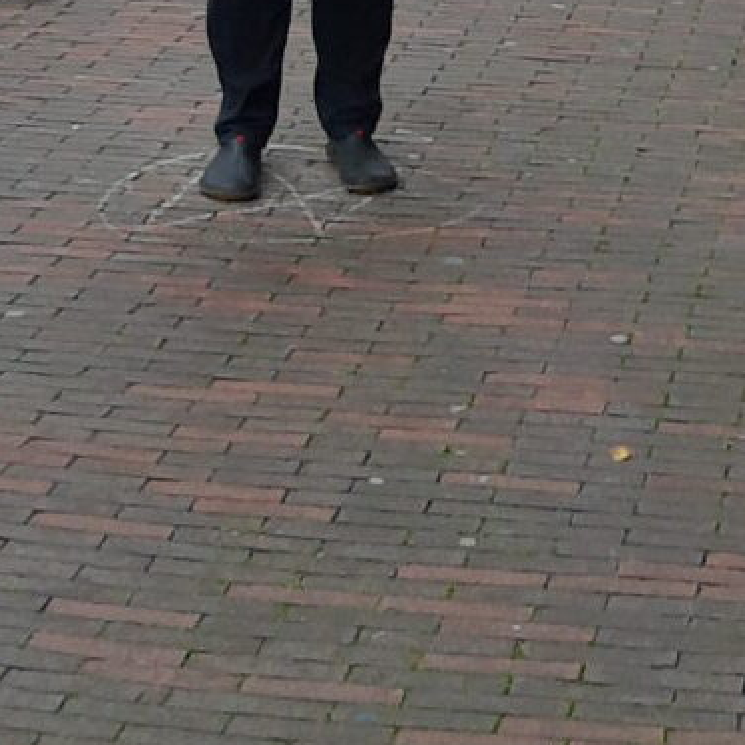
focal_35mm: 123
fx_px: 2995
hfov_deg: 14.0
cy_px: -394
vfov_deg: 13.3
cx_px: 711
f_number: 1.8
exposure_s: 1/184
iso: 40
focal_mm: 3.95
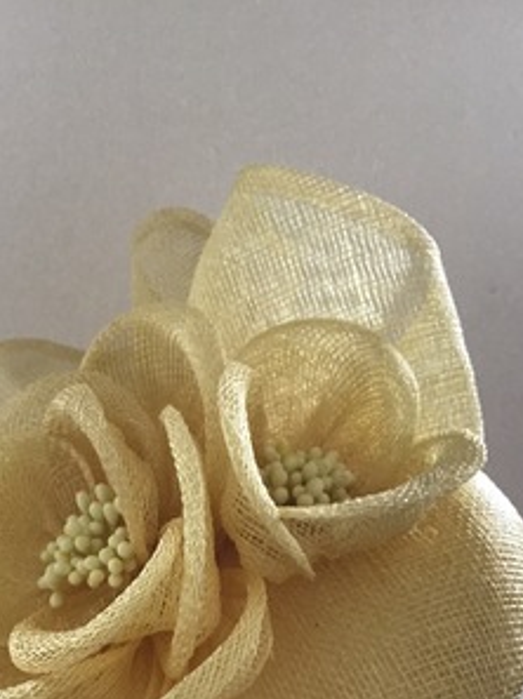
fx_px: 929
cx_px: 158
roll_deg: -0.3
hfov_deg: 31.1
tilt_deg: -20.3
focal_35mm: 46
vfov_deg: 40.3
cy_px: 511
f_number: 2.4
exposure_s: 1/33
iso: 64
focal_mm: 3.3
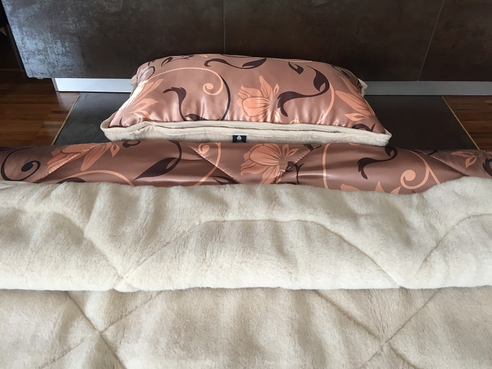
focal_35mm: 29
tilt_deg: -42.4
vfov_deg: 48.2
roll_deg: -1.3
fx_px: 412
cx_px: 246
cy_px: 184
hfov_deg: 61.7
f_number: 2.2
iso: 125
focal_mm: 4.15
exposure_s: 1/33
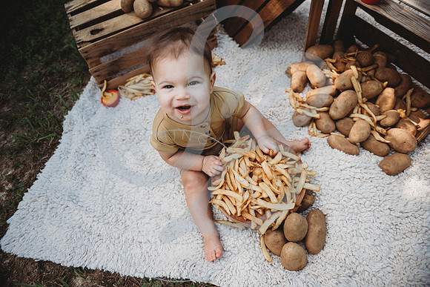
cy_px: 144
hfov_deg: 73.7
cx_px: 215
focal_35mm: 24
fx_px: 287
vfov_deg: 53.2
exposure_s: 1/320
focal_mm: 24
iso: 100
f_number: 2.8
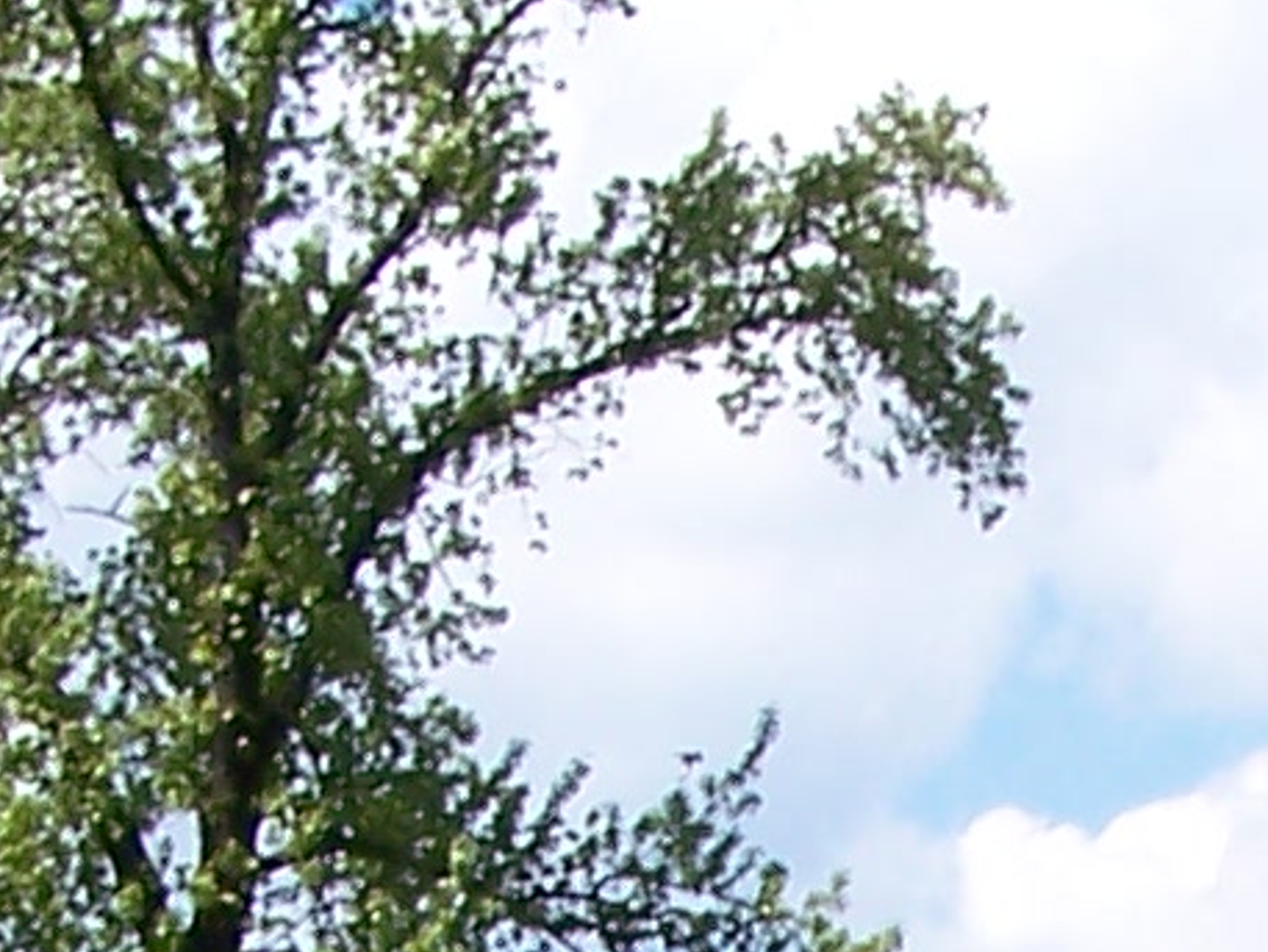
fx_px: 7841
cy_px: 1982
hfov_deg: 9.1
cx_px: 1568
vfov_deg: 6.7
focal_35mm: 214
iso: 100
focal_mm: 6.3
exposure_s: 1/800
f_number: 4
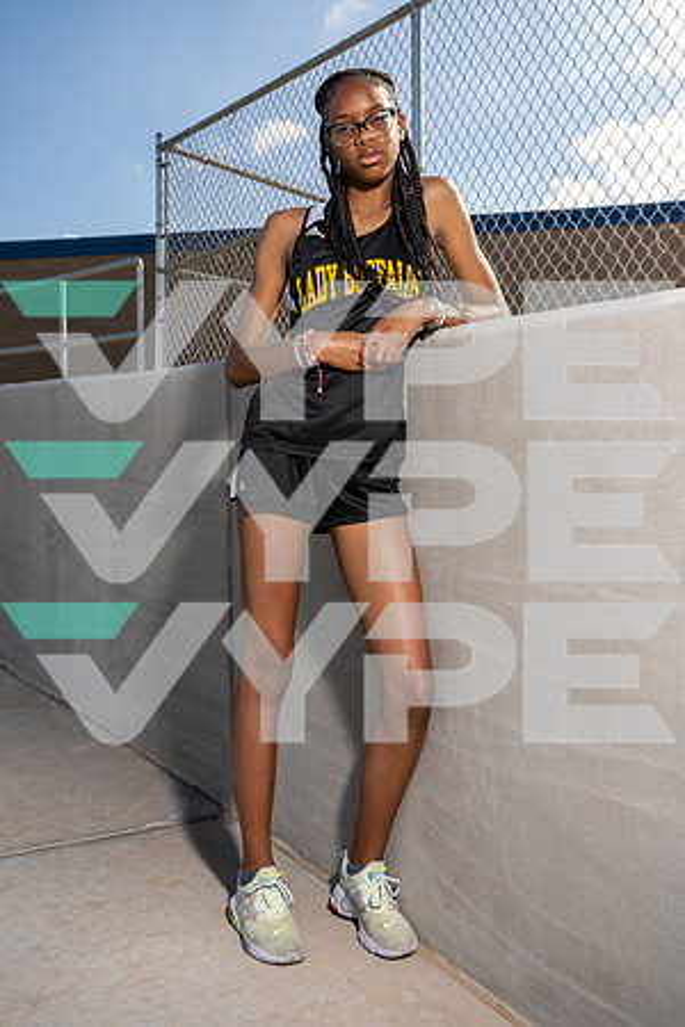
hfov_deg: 35.9
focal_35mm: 37
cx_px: 342
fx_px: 1056
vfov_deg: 51.9
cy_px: 514
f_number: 8
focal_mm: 37
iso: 100
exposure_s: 1/250
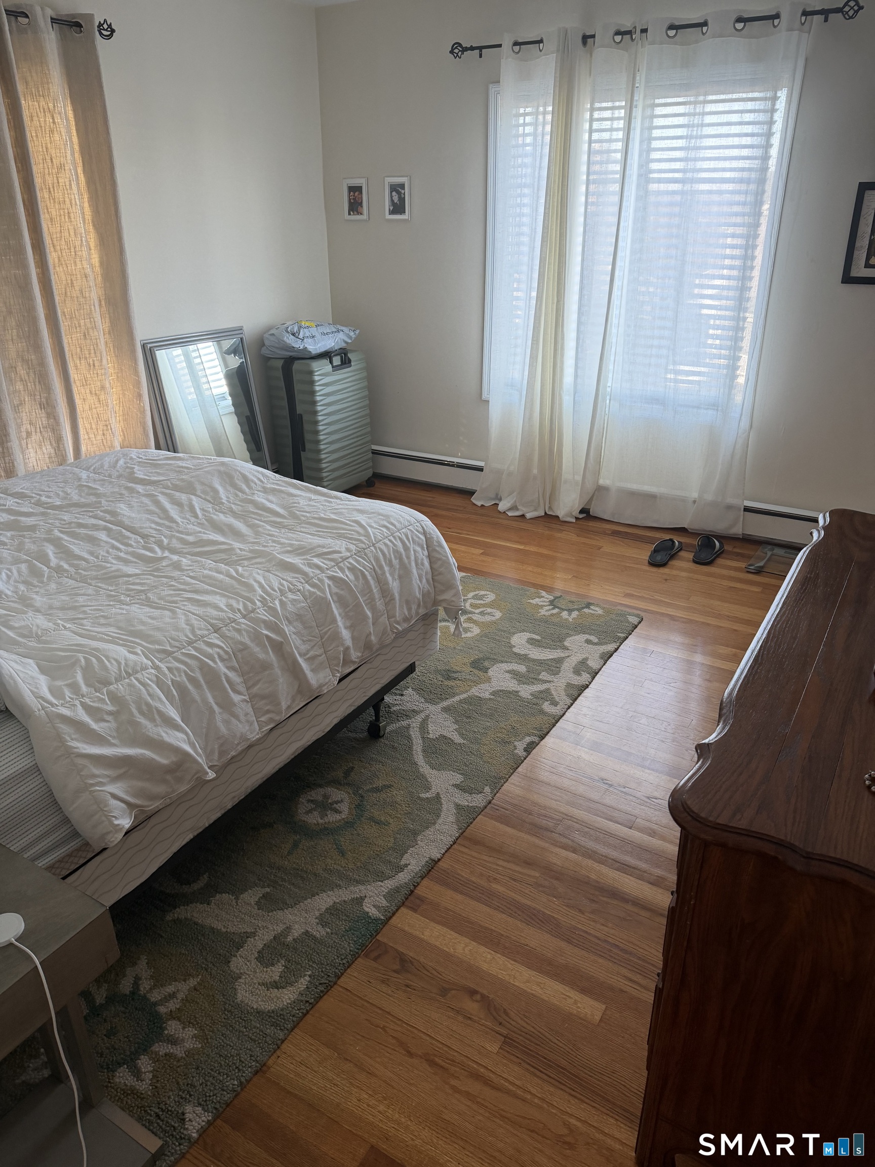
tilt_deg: -24.7
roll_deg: +0.0
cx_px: 438
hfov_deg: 56.8
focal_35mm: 24
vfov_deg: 71.6
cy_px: 584
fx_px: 809
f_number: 1.78
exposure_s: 1/81
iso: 200
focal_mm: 6.76
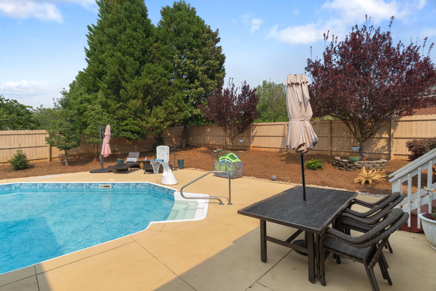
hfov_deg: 93.3
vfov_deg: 70.4
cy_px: 146
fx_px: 206
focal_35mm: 17
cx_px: 218
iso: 50
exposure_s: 1/50
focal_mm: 17
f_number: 8
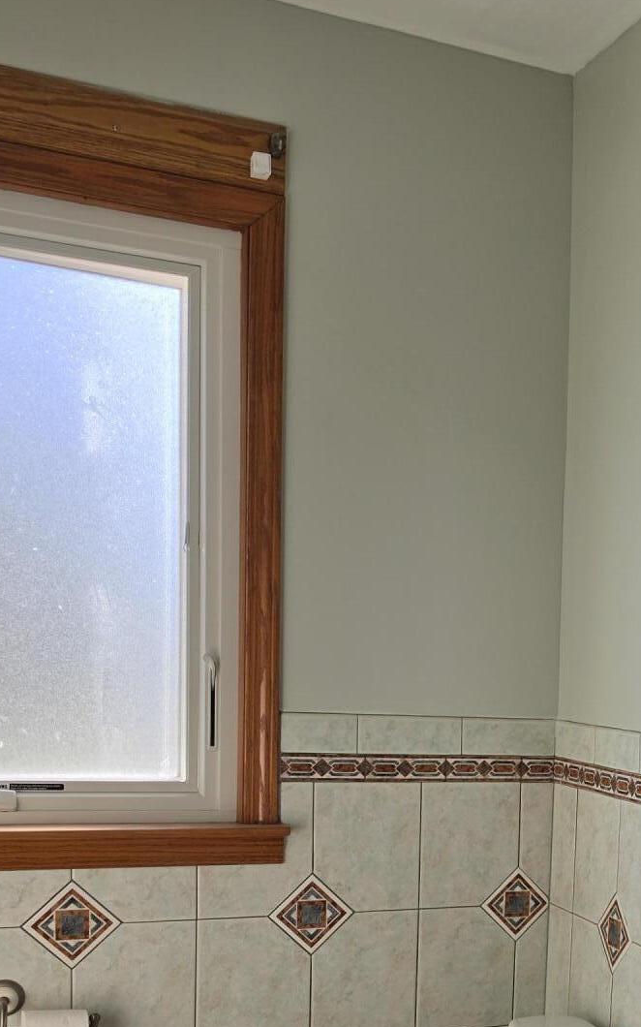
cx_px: 715
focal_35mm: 46
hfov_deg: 25.8
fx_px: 1286
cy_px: 792
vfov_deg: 42.0
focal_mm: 6.5
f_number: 1.4
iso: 10
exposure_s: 1/186
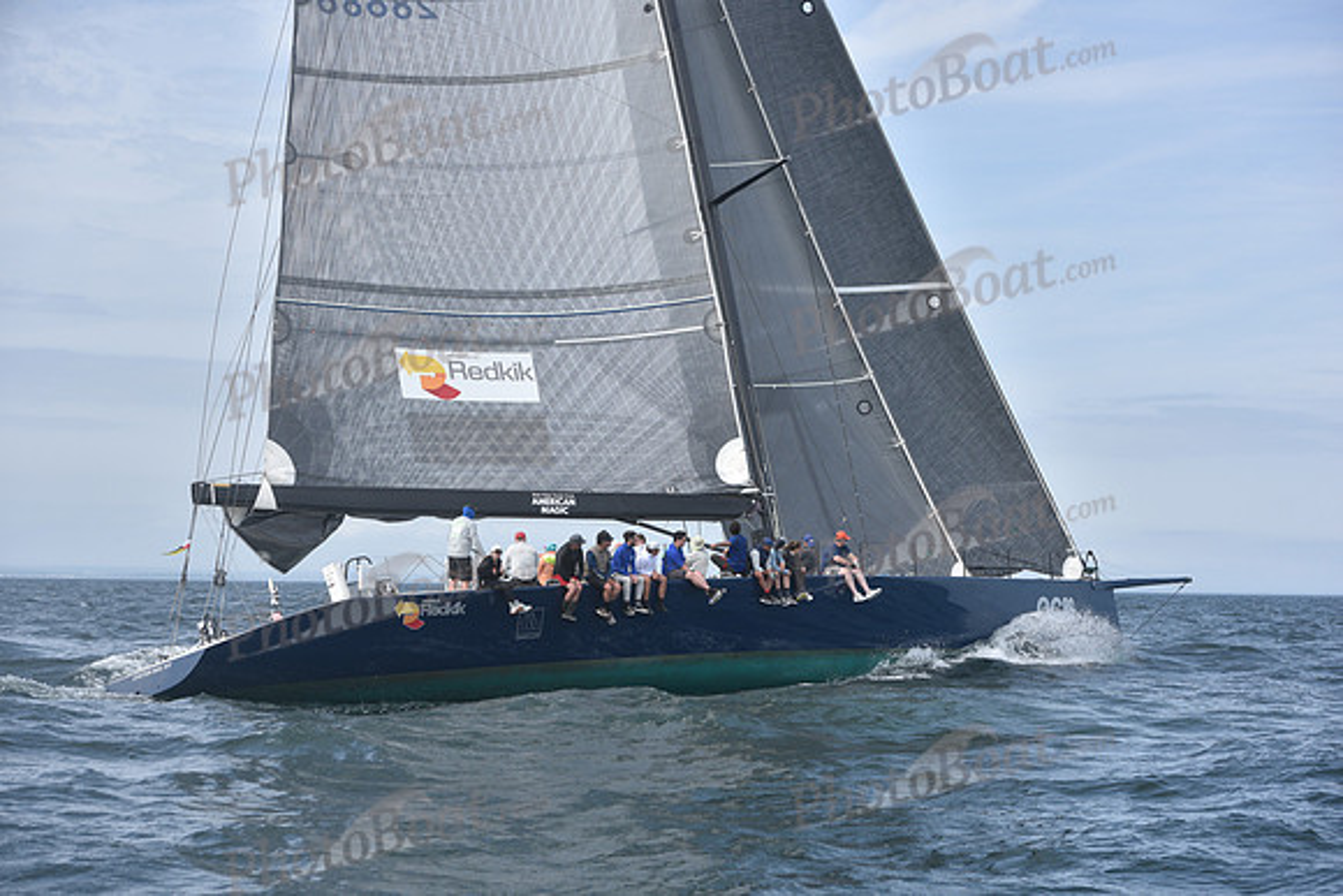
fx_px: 2612
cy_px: 448
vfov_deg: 19.5
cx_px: 672
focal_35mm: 70
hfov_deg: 28.8
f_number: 5.6
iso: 200
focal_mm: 70
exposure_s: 1/1250
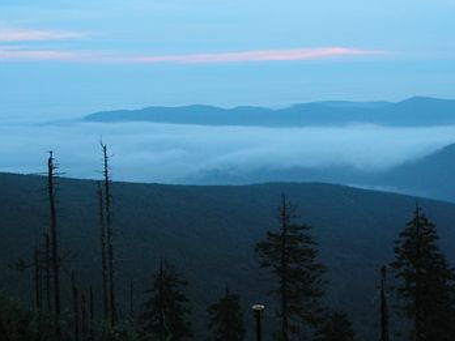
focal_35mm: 62
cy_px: 155
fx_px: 815
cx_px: 292
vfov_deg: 23.6
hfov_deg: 31.0
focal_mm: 8.1
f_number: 3.2
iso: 80
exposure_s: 1/40
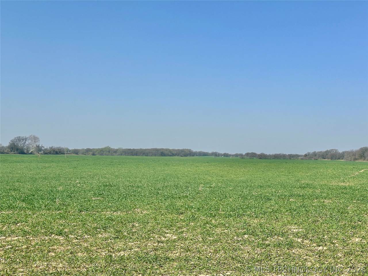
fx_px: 510
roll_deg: -1.4
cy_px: 138
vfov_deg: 30.3
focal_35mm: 48
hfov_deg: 39.7
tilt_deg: +2.9
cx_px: 184
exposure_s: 1/5263
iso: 64
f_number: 1.78
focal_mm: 6.86
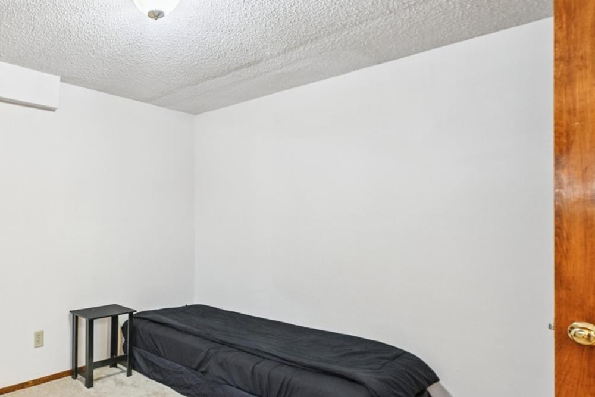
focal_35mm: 24
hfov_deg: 67.2
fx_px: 397
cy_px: 219
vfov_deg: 53.1
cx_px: 123
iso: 800
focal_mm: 15
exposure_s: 1/3.33
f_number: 11
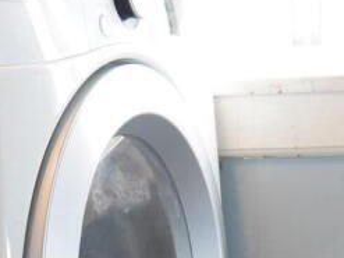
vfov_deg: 7.9
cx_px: 214
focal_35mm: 187
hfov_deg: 10.6
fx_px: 1857
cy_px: 271
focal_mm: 24
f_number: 4
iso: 2500
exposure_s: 1/160
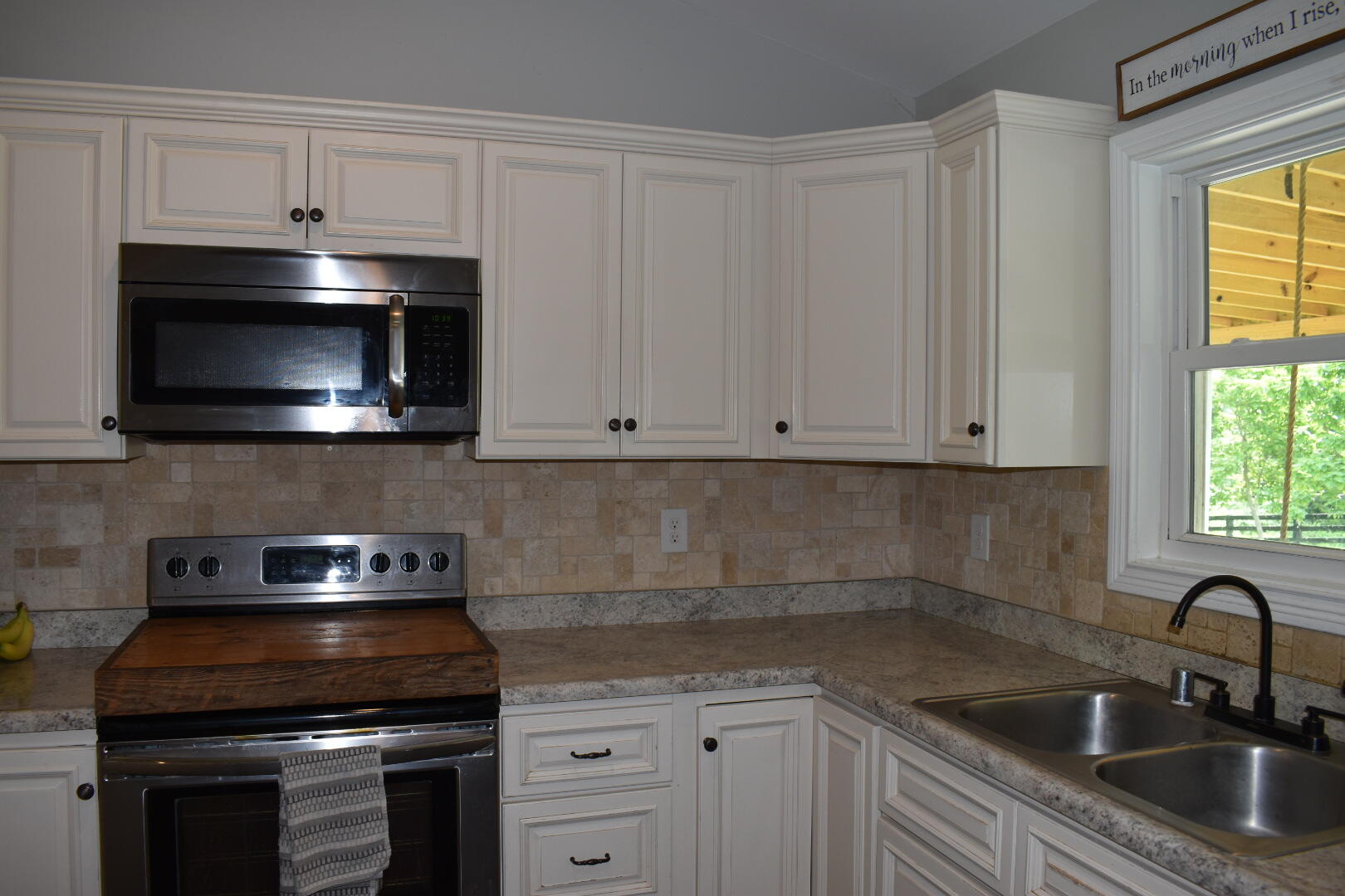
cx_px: 672
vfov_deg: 47.9
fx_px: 1009
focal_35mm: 27
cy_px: 448
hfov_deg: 67.4
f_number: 5.6
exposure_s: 1/30
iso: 200
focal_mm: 18
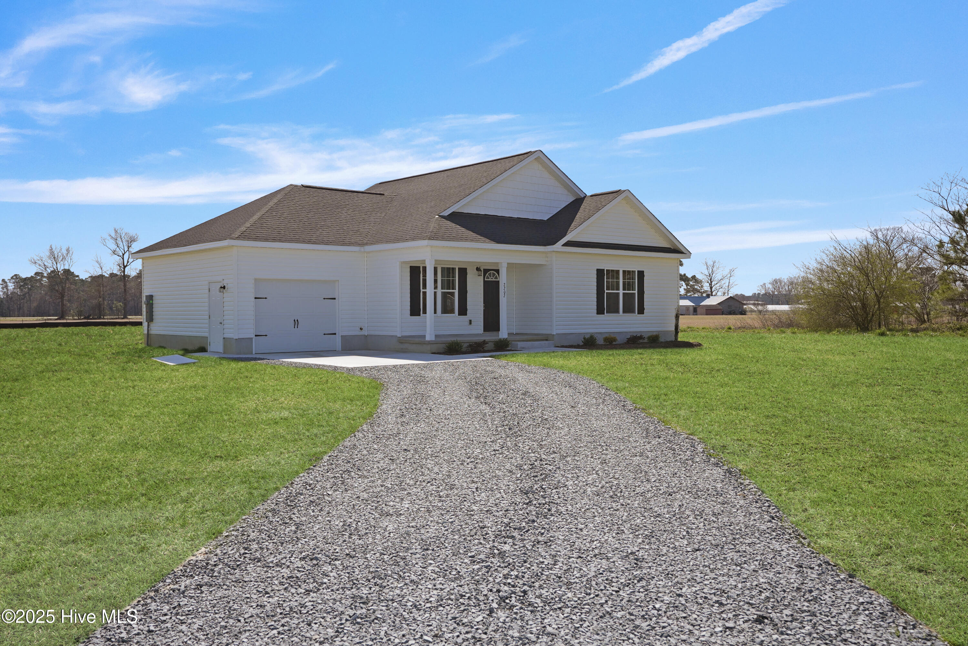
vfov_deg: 41.2
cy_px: 323
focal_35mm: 32
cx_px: 484
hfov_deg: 58.7
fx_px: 861
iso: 80
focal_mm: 32
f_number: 5
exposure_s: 1/640
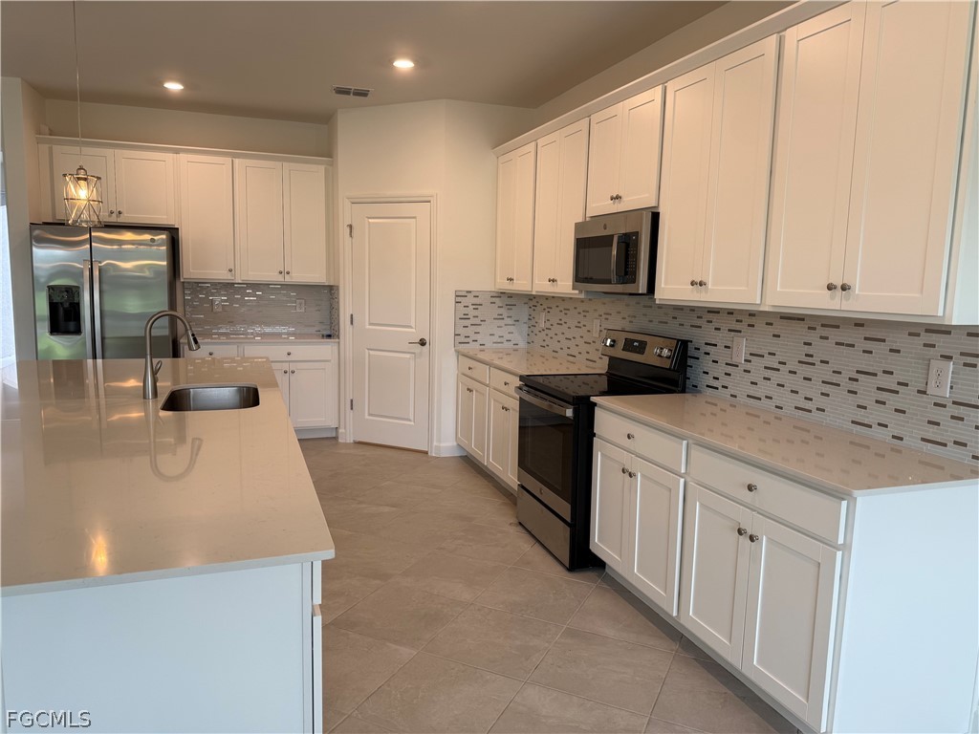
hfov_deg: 71.6
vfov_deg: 56.8
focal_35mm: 24
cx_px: 490
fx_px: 679
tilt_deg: -6.7
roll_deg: -1.6
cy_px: 367
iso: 80
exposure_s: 1/120
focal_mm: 6.76
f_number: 1.78
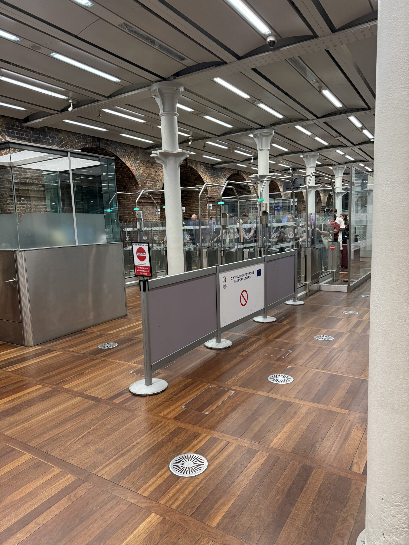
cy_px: 272
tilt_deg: -6.5
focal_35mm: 24
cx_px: 204
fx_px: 378
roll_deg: +2.0
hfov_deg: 56.8
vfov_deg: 71.6
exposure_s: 1/100
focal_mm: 6.76
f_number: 1.78
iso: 320
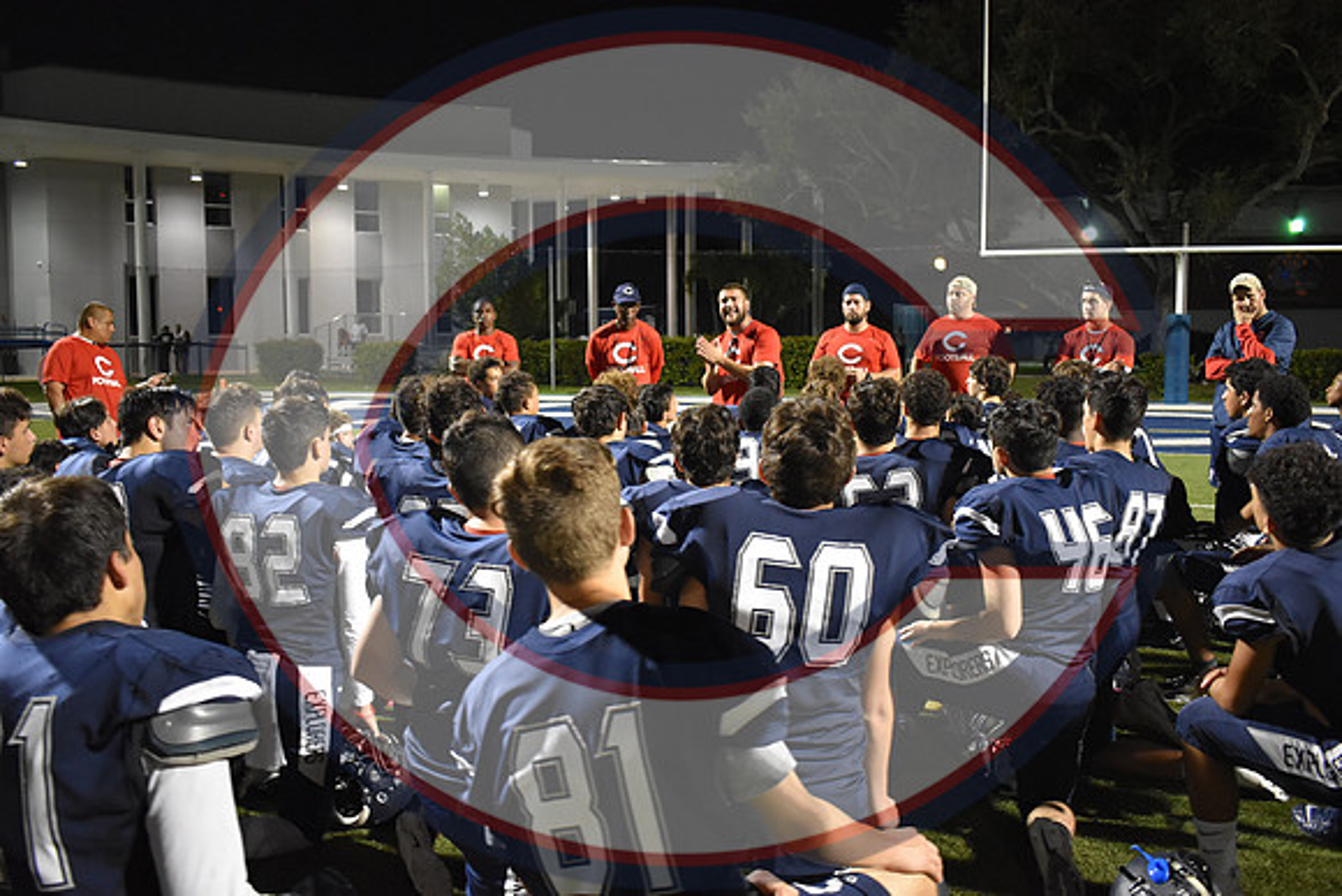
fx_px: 1230
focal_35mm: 33
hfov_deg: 57.2
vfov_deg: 40.0
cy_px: 448
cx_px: 671
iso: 2200
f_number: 3.8
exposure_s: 1/60
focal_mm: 22
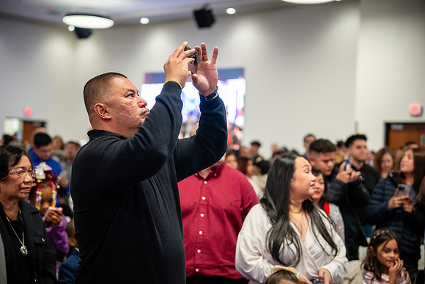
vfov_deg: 19.5
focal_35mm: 70
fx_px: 827
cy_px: 142
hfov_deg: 28.8
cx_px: 212
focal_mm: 70
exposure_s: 1/160
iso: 2000
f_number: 2.8
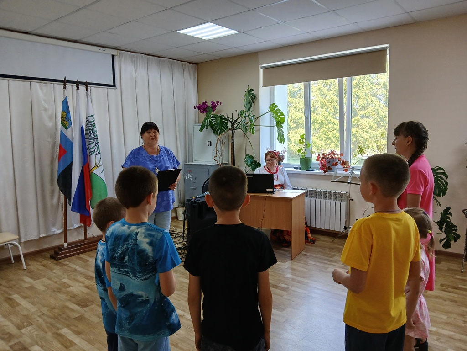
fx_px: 351
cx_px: 234
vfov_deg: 53.1
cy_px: 176
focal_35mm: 26
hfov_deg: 67.3
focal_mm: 3.98
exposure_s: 1/50
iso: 100
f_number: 1.8
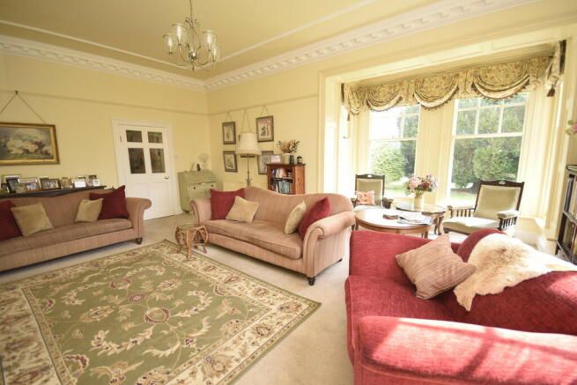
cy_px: 192
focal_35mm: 15
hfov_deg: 100.4
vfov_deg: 77.4
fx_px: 240
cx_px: 288
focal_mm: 10
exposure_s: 1/125
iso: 640
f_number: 5.6
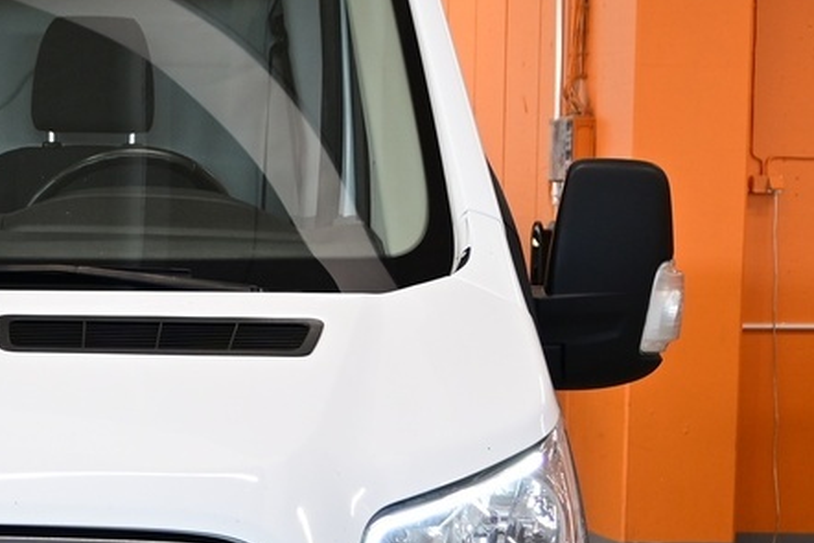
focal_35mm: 121
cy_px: 444
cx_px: -151
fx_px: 2737
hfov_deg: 16.3
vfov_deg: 11.3
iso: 160
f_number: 4
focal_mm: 22
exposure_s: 1/50
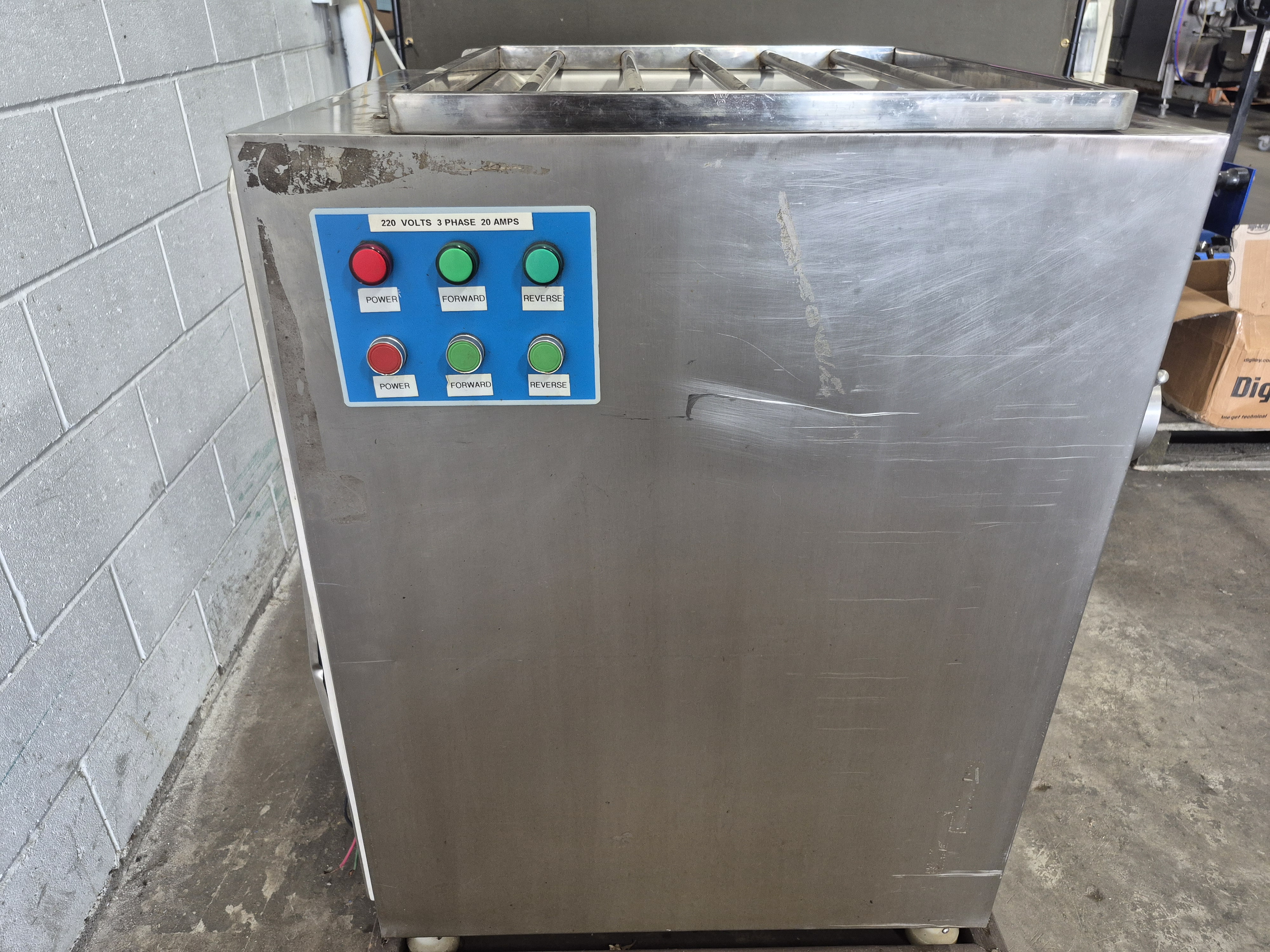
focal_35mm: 23
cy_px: 476
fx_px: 844
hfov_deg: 73.9
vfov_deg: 58.9
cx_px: 635
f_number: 1.8
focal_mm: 5.4
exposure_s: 1/120
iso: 400
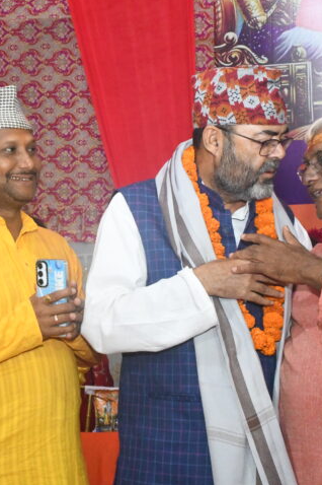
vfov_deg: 24.8
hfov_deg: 16.6
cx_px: 123
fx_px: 1102
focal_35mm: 82
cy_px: 254
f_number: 7.1
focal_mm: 34
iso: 10000
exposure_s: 1/250
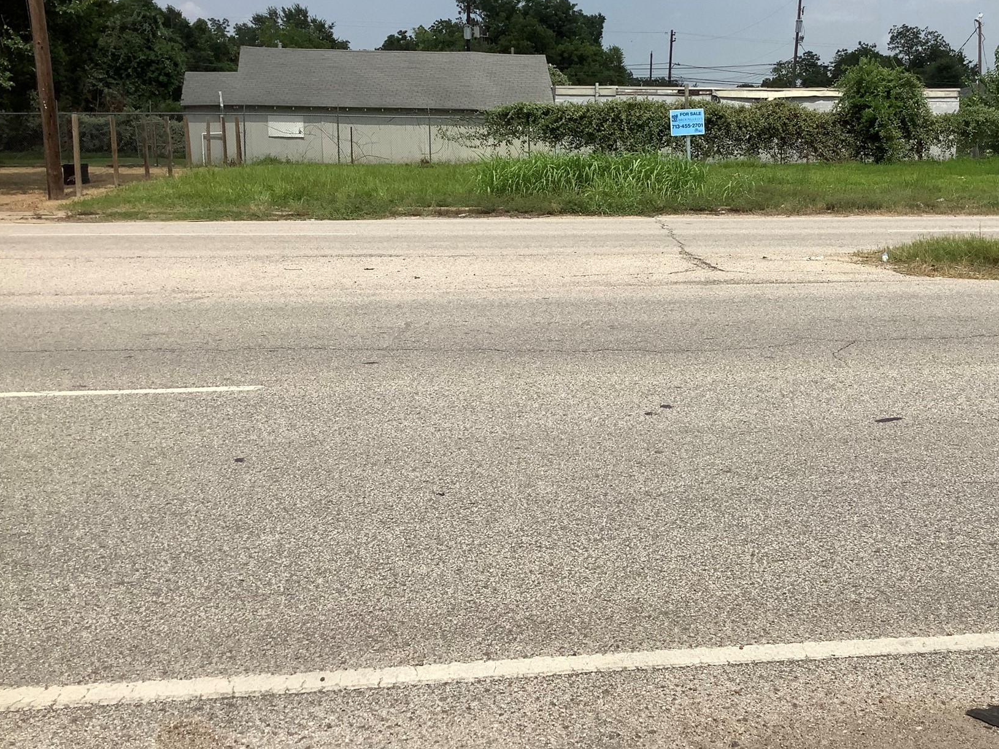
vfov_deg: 36.8
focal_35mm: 39
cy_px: 328
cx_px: 622
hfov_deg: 47.4
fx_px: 1126
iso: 25
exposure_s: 1/2632
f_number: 2.4
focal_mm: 3.3
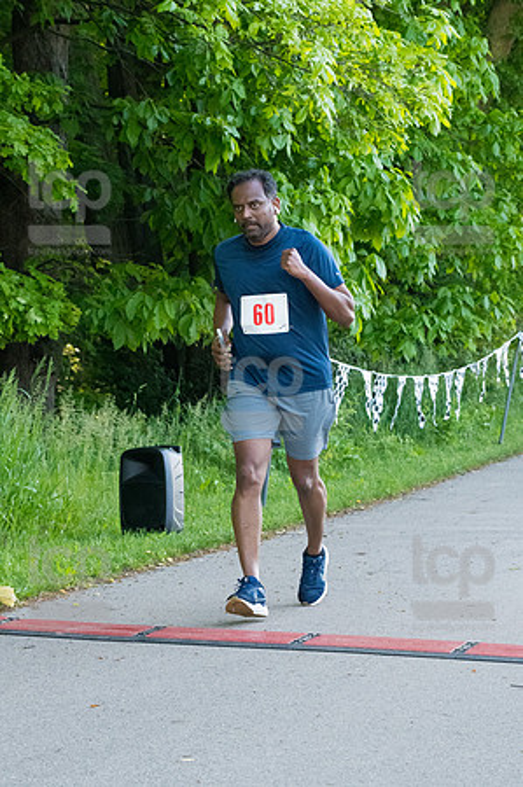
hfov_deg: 13.0
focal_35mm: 105
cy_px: 394
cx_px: 262
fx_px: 2293
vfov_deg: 19.5
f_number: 5.6
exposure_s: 1/1600
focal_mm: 70
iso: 4000
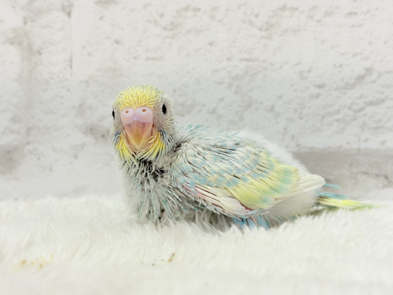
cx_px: 196
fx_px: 590
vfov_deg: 28.0
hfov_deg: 36.8
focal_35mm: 52
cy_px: 148
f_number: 1.6
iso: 32
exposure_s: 1/50
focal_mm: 5.96
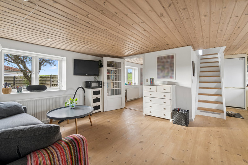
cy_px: 82
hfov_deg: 100.4
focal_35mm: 15
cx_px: 124
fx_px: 103
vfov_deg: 77.3
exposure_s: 1/13
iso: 200
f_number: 8
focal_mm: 10
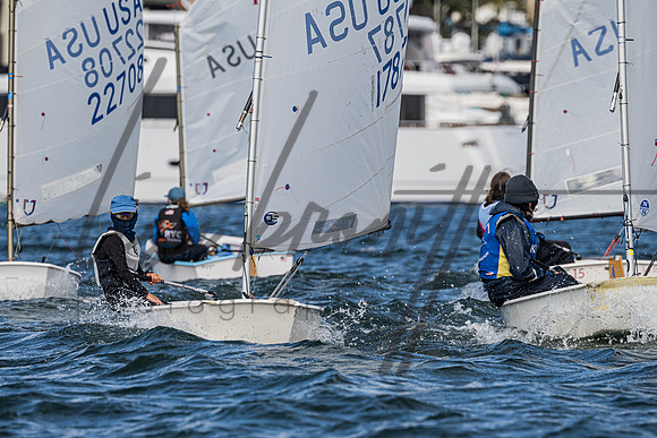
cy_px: 270
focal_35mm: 507
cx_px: 286
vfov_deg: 2.7
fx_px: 9255
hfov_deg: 4.1
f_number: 8
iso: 320
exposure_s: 1/1000
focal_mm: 400
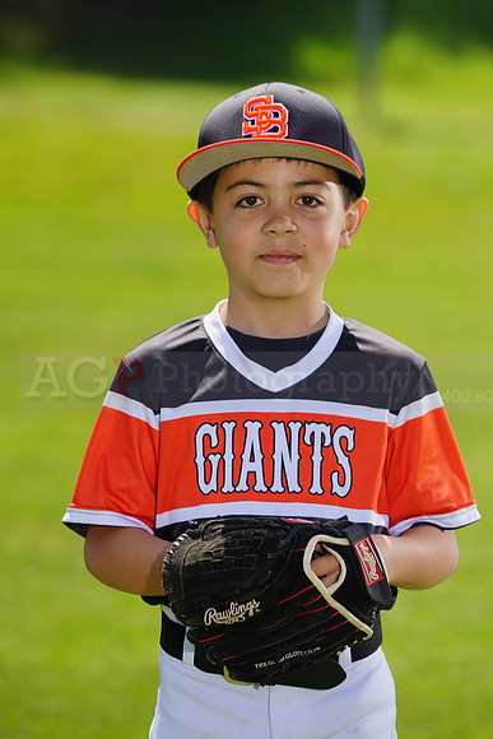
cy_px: 370
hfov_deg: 5.1
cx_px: 246
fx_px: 5563
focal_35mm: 271
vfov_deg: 7.6
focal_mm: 271
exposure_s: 1/250
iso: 100
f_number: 8
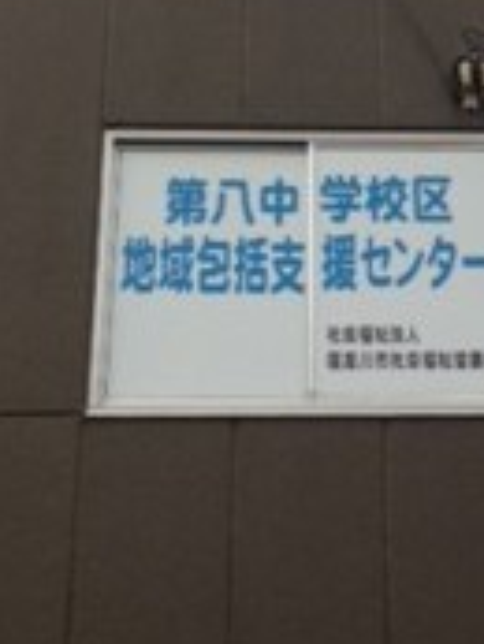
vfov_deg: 22.7
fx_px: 1601
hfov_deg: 17.0
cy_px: 369
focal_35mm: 86
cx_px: 432
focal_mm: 4.13
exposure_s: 1/433
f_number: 2.4
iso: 50
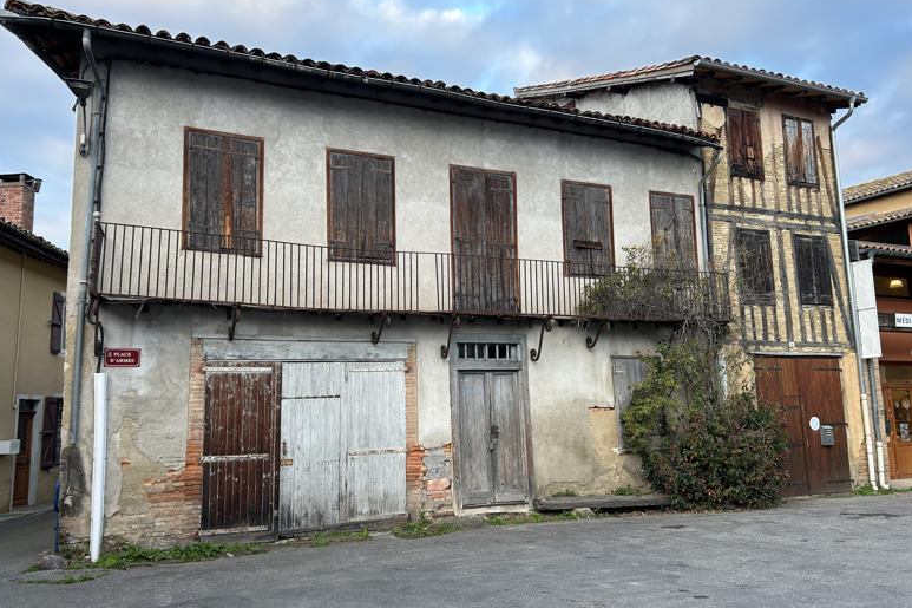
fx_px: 709
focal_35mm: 28
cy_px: 301
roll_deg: +1.4
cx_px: 444
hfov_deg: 65.5
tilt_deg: +9.9
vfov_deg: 46.4
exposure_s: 1/121
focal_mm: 5.7
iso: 50
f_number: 1.5
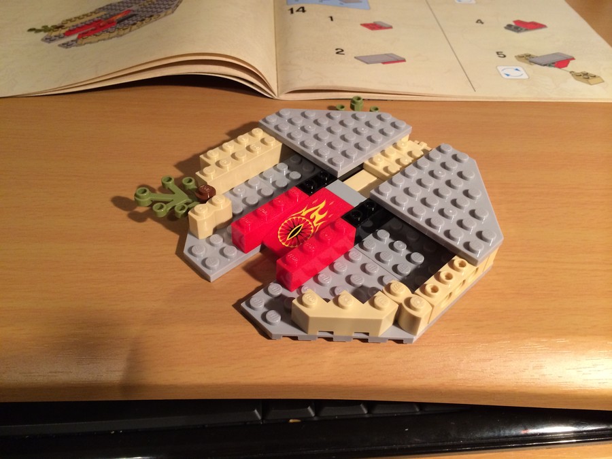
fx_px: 530
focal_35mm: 30
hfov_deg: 60.0
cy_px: 230
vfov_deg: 46.8
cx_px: 306
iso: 200
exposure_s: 1/33
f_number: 2.2
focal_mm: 4.12
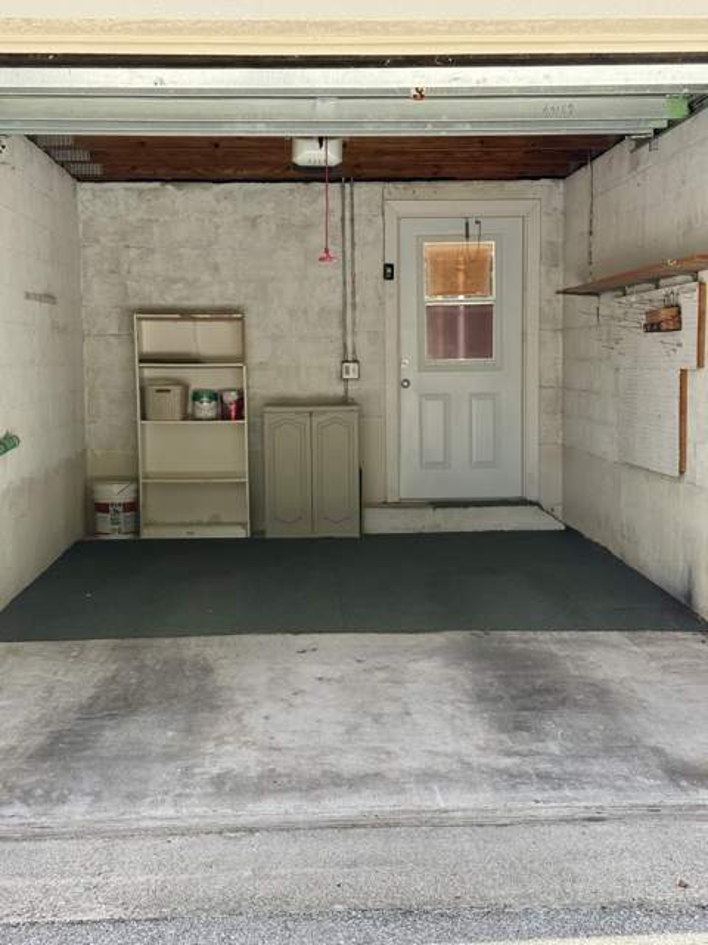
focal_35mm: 48
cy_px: 472
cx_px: 354
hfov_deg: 30.3
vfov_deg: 39.7
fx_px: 1309
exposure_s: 1/828
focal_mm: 6.76
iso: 100
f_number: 1.78
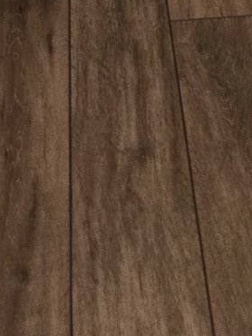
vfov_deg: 12.0
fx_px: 1233
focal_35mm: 127
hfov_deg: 11.6
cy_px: -513
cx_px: 209
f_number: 1.8
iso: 200
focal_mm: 5.4
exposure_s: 1/120
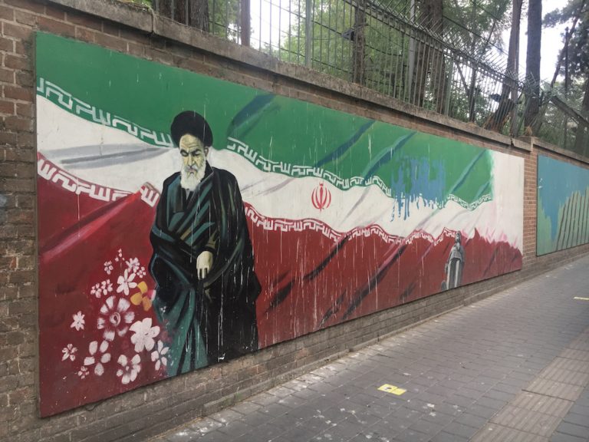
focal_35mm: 29
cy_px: 221
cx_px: 294
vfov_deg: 48.2
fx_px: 493
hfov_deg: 61.7
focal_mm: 4.15
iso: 40
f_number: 2.2
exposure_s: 1/100
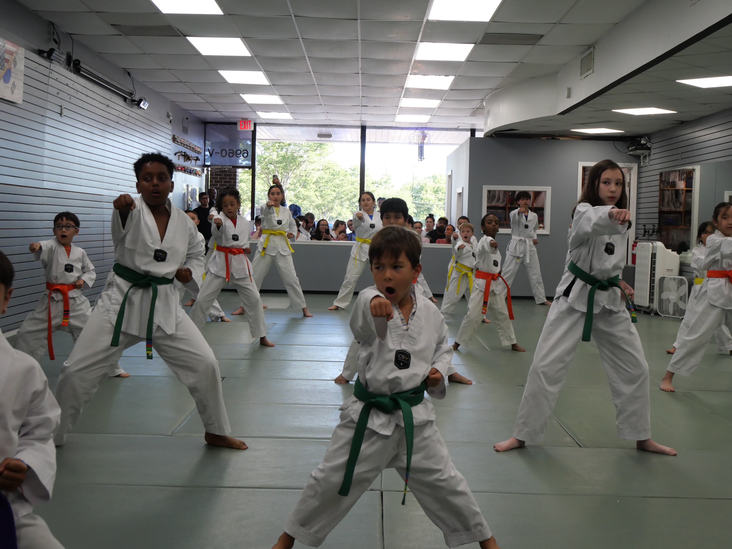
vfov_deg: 29.1
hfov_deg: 38.2
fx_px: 1057
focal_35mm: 50
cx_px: 366
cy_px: 274
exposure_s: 1/250
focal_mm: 25
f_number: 5.2
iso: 1250
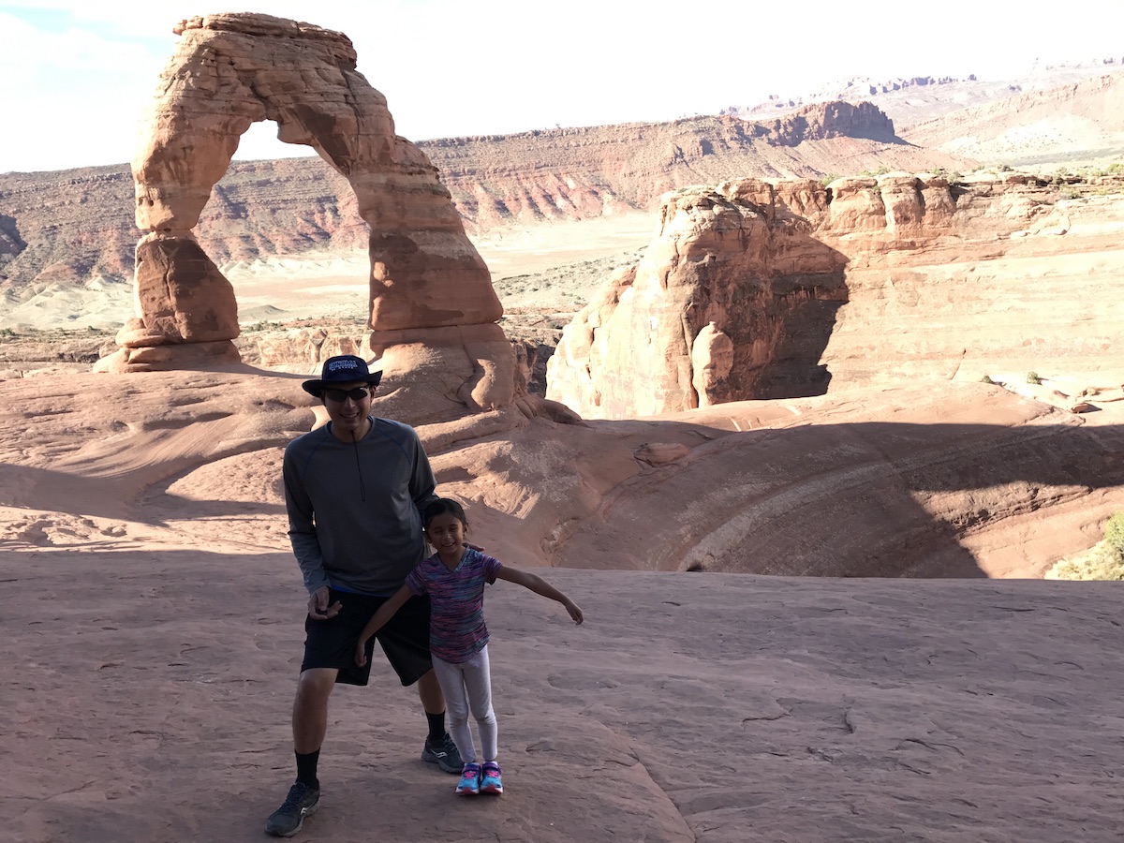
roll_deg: +7.0
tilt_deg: -15.7
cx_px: 562
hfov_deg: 63.4
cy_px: 422
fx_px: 909
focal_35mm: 28
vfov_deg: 49.7
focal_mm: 3.99
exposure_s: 1/602
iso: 20
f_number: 1.8
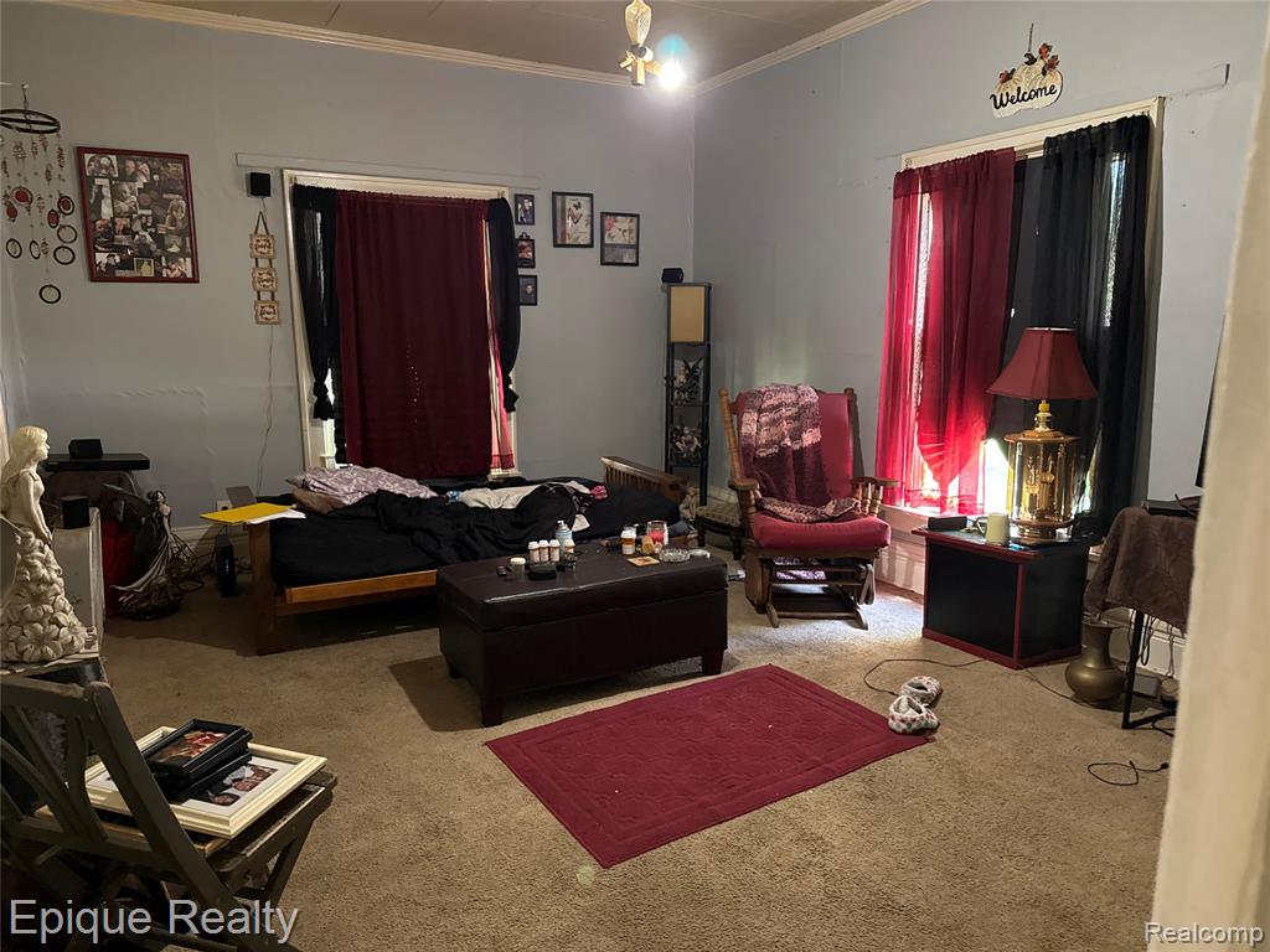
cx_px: 635
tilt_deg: -7.5
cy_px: 476
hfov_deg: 71.6
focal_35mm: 24
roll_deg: +0.8
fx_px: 881
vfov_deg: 56.8
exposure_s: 1/30
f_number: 1.78
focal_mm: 6.76
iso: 800
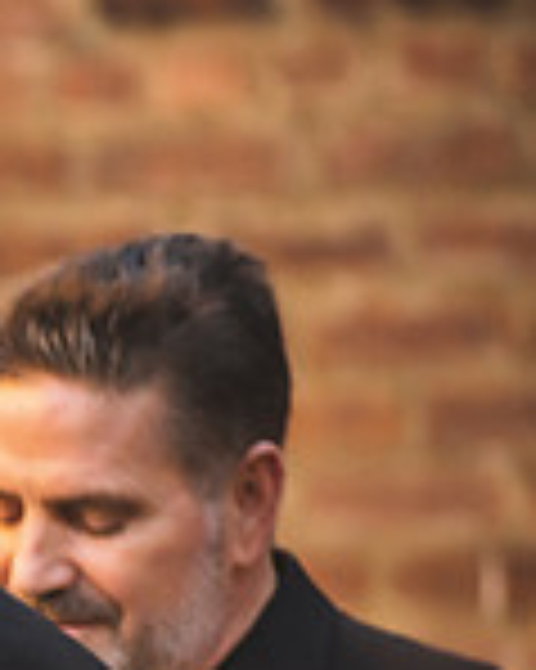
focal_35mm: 729
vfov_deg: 2.7
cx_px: -761
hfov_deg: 2.1
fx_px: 14470
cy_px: 812
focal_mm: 200
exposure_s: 1/640
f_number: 2.8
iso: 640
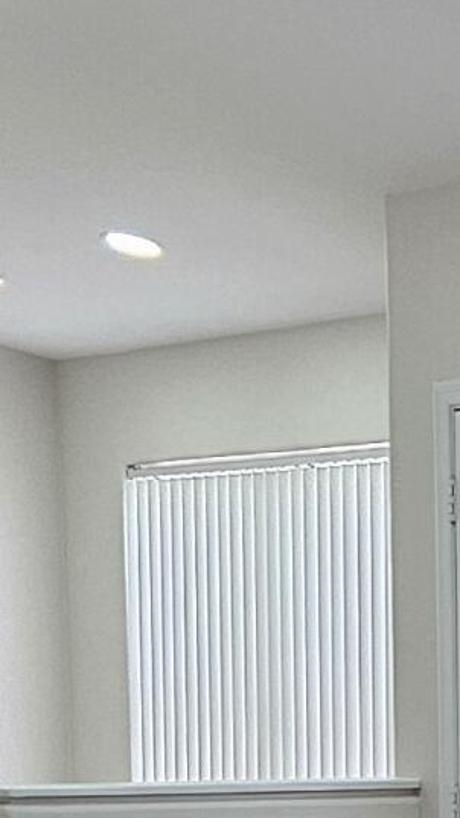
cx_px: 932
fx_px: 3036
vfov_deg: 14.9
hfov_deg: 8.2
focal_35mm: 140
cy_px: 951
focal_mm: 5.4
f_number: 1.8
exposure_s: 1/120
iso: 250
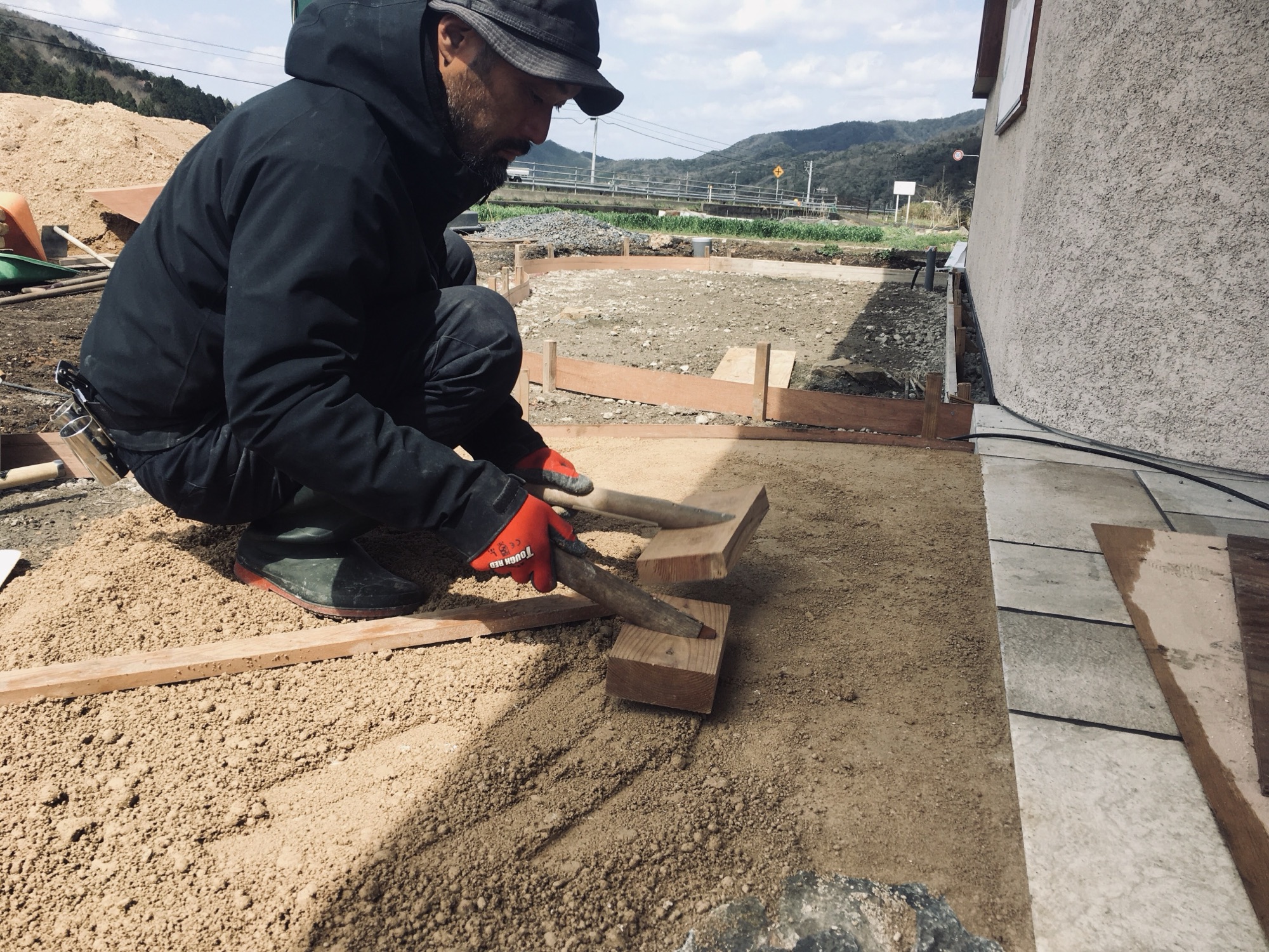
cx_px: 634
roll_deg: -1.5
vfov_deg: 48.2
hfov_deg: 61.7
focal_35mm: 29
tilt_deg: -14.6
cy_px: 476
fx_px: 1063
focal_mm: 4.15
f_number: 2.2
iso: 25
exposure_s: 1/668
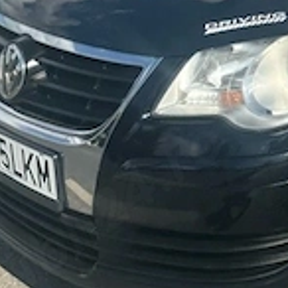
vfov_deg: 14.6
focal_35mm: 116
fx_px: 1092
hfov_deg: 13.8
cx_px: 479
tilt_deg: -15.2
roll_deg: +2.4
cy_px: -37
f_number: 1.78
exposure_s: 1/3802
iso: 80
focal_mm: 6.76
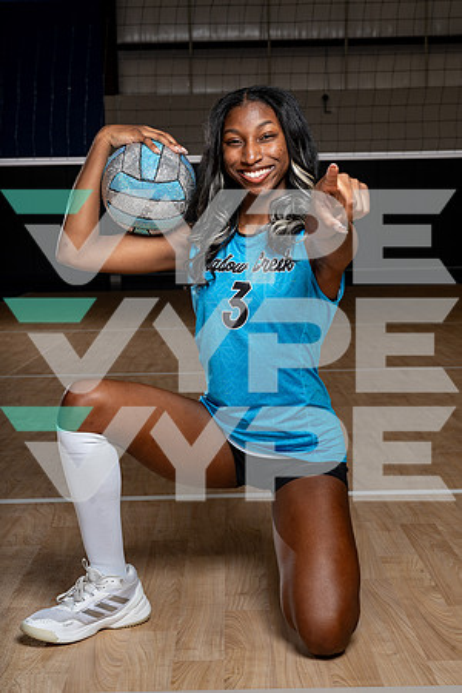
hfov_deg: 24.6
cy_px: 346
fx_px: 1059
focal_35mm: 55
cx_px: 231
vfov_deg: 36.2
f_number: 8
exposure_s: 1/250
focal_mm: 55
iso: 100
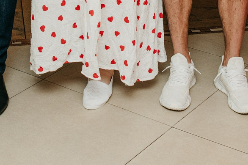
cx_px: 92
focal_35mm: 111
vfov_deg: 11.2
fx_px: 764
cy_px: -159
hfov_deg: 18.4
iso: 200
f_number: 4
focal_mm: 24
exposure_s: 1/160
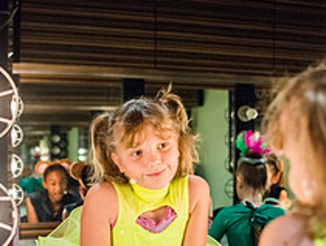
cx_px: 179
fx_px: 679
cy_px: 195
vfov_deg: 20.3
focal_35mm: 72
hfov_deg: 27.0
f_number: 2.8
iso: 6400
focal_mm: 35
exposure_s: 1/2000
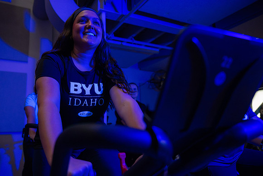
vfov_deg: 47.1
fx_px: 201
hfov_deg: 66.0
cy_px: 92
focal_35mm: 28
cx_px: 112
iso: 6400
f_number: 2.8
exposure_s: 1/160
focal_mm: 24
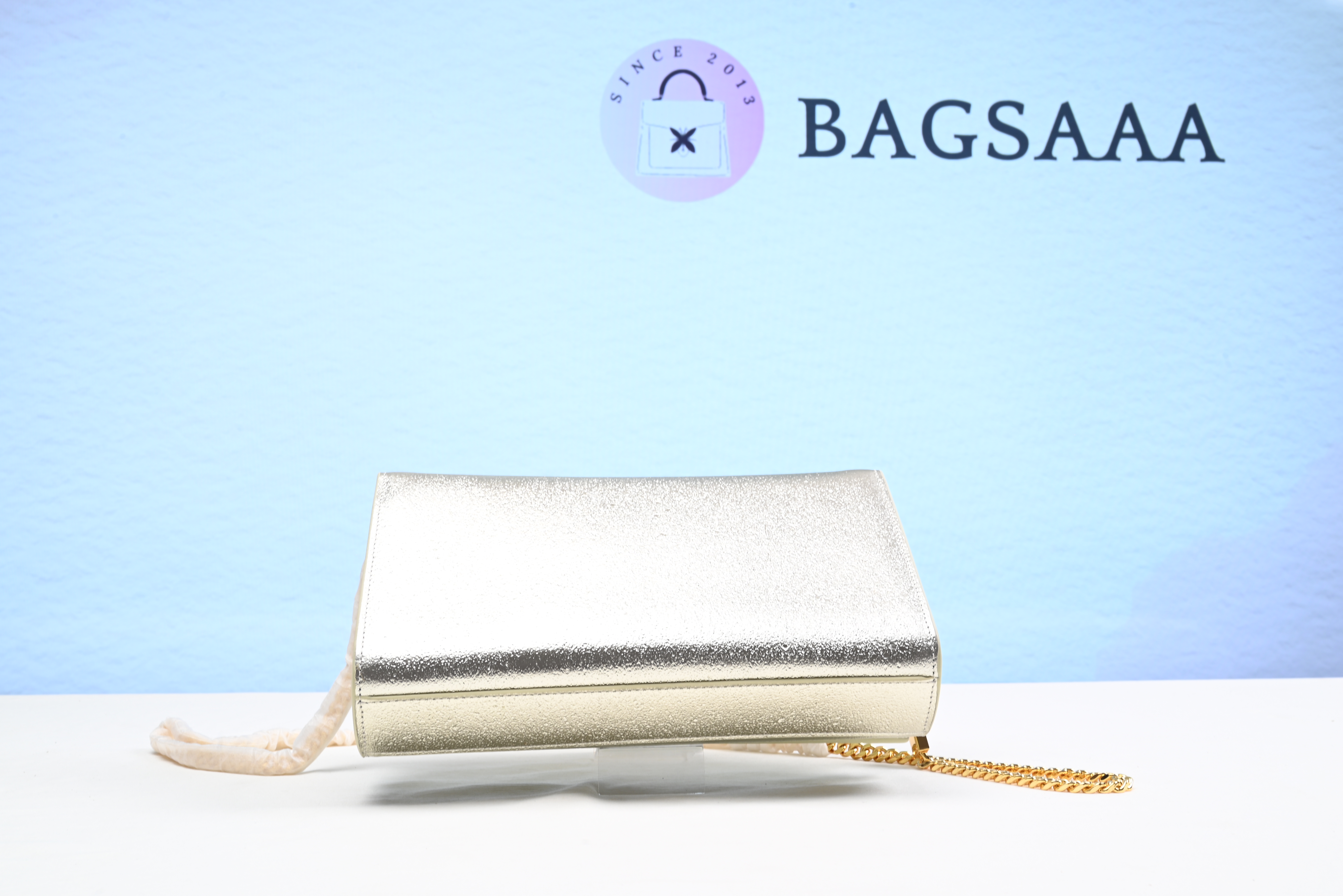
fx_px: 1530
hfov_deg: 47.4
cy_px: 448
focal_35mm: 41
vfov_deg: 32.7
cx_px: 672
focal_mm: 41
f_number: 16
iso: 100
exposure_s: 1/2
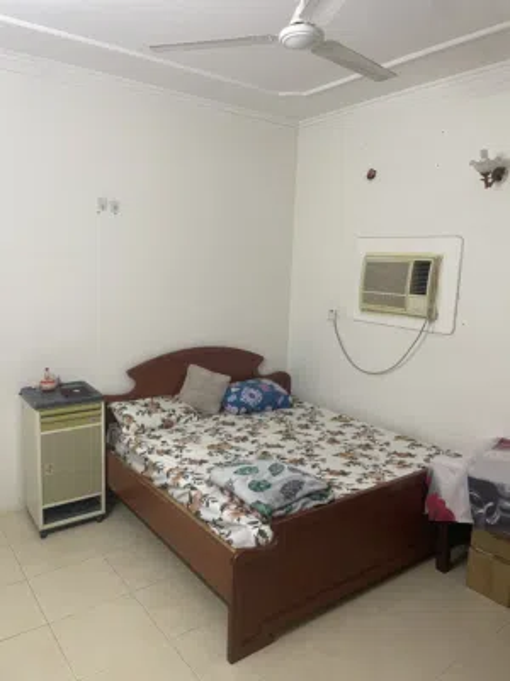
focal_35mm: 26
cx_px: 255
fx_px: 511
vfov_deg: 67.3
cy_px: 340
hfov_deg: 53.1
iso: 250
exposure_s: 1/50
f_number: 1.6
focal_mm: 4.2
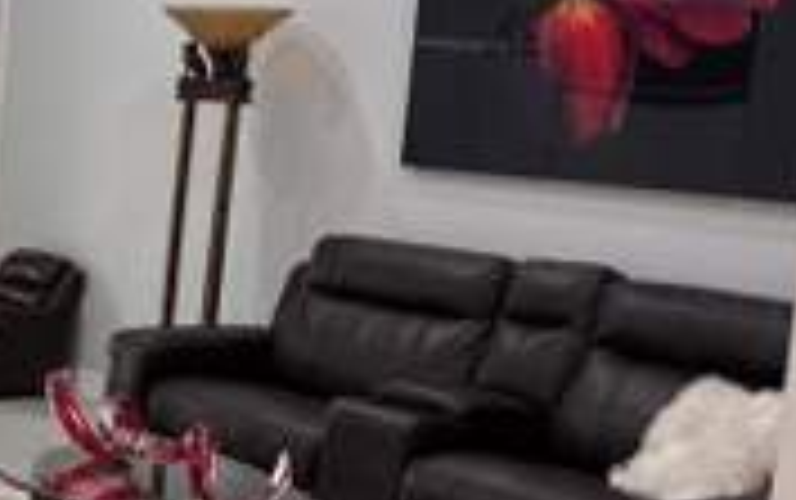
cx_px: -265
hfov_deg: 25.3
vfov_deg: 18.9
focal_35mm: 69
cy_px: 266
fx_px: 1498
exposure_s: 1/120
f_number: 1.78
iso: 200
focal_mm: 6.76
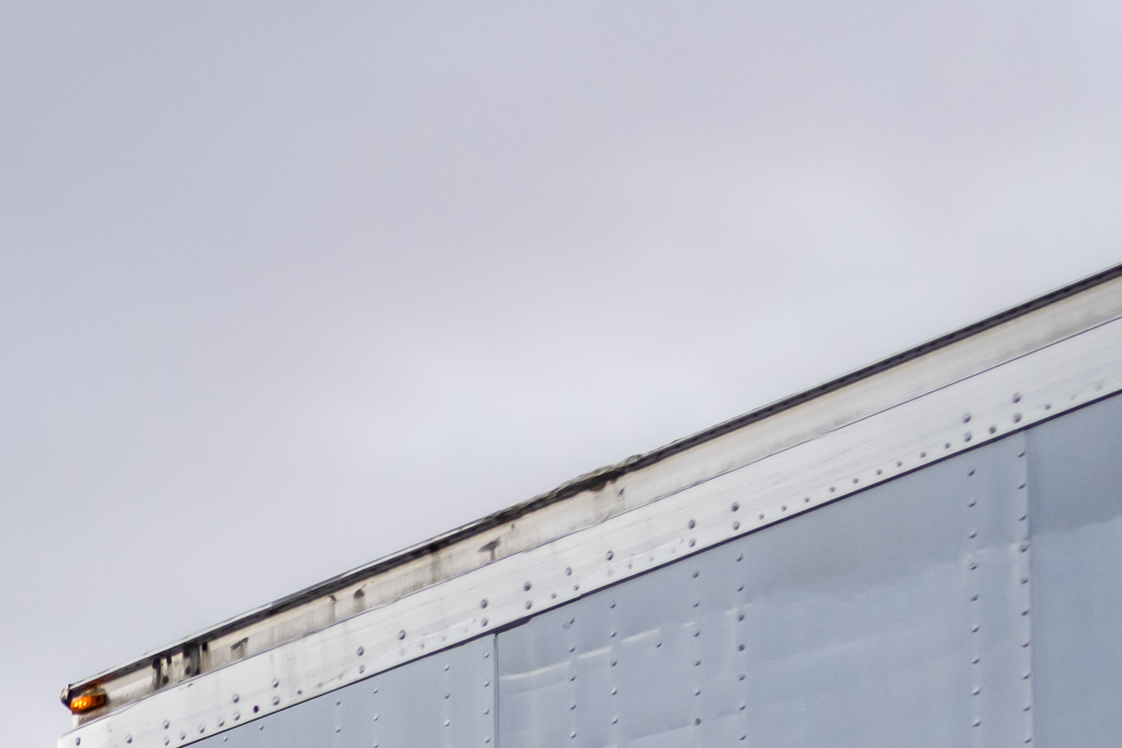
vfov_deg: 8.6
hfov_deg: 12.9
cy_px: 1216
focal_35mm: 155
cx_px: -191
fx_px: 4831
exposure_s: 1/250
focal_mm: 35
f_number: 1.8
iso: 320
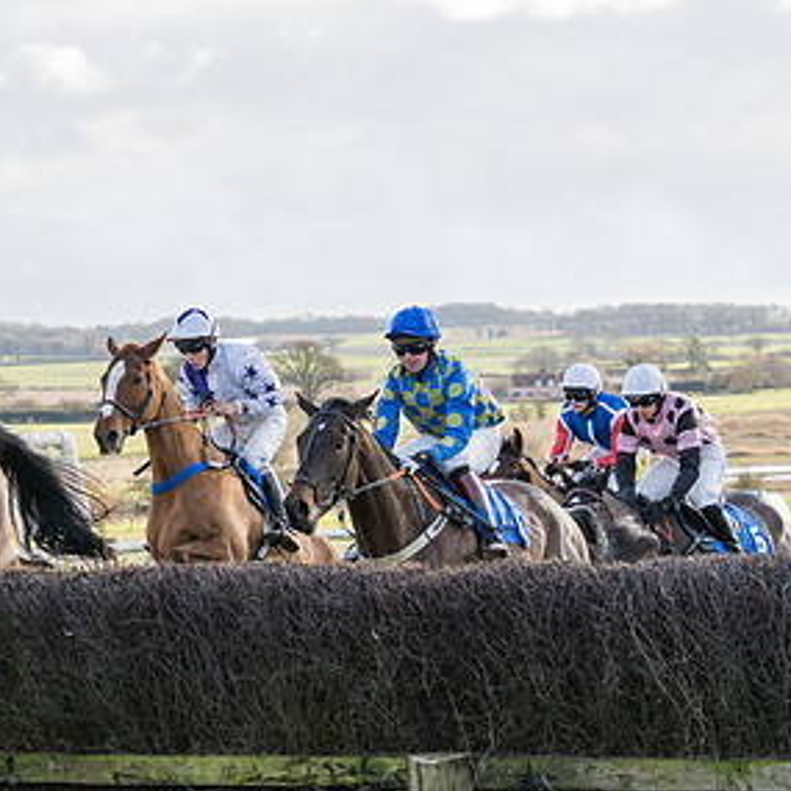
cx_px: -46
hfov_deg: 10.9
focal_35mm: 158
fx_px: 4085
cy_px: 380
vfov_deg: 11.1
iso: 400
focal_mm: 70
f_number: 4
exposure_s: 1/1000
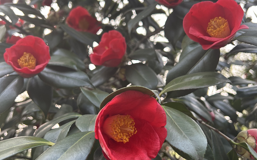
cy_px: 72
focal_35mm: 37
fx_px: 259
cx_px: 129
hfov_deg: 52.8
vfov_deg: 34.4
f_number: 1.5
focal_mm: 5.7
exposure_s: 1/210
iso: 40
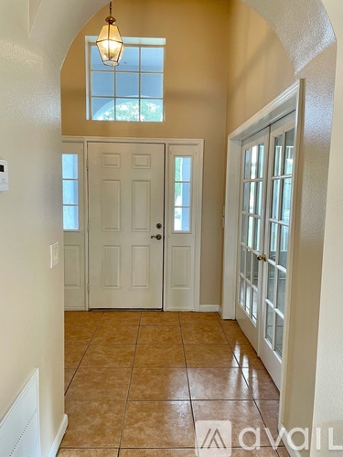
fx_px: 344
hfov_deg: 53.1
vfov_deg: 67.3
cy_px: 228
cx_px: 172
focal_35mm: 26
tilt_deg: -5.8
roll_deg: -0.7
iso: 100
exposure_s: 1/60
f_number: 1.6
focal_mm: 4.2
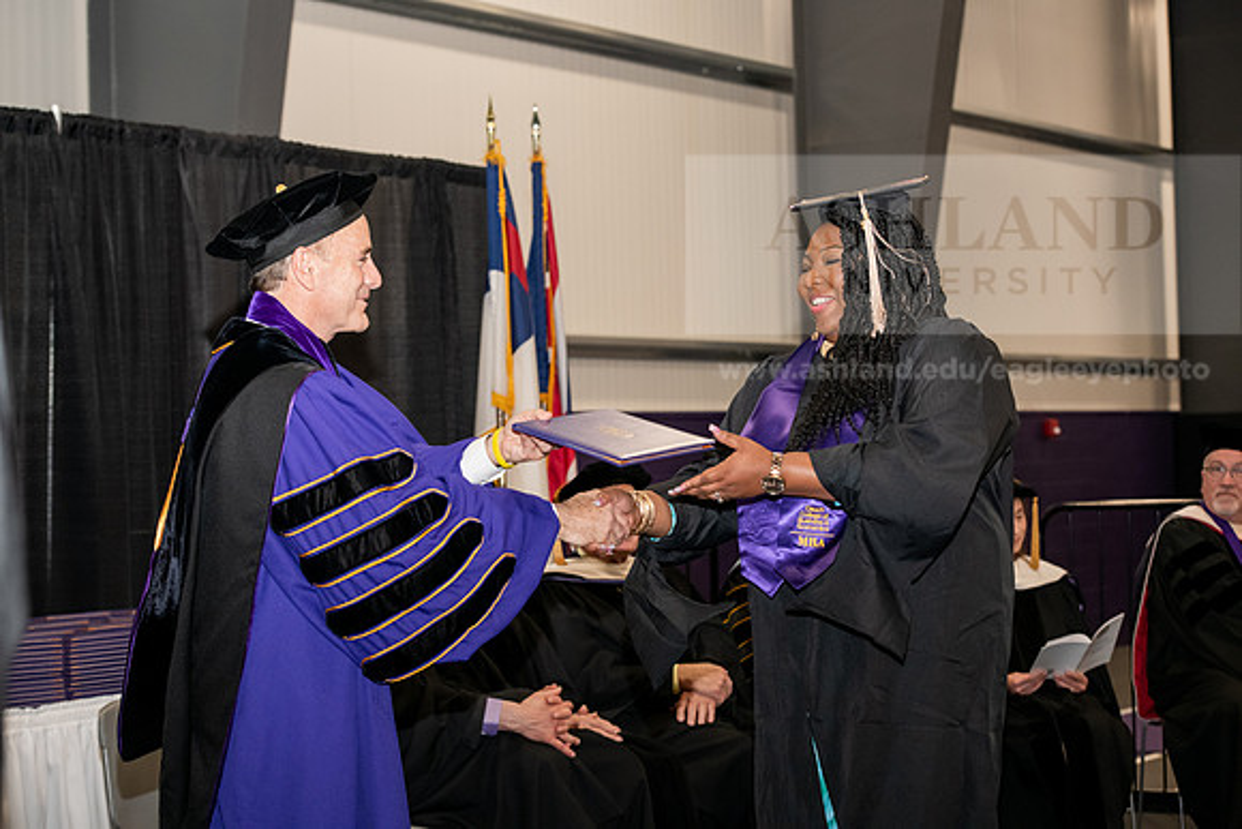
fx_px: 2761
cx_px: 621
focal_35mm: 80
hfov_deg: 25.4
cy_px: 414
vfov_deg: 17.1
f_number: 5.6
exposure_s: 1/200
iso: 2000
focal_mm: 80
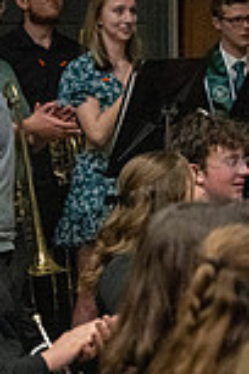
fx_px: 2749
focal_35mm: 265
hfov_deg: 5.0
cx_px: 649
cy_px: 31
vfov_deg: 7.7
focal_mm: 70
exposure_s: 1/500
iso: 10000
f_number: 4
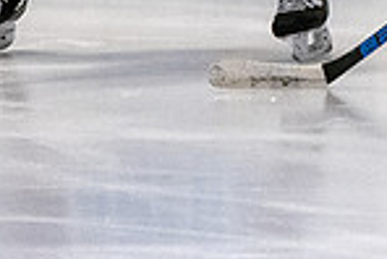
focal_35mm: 1610
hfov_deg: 1.3
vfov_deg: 0.9
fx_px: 17324
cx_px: 433
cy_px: -277
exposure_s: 1/800
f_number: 3.2
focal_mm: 200
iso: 2500
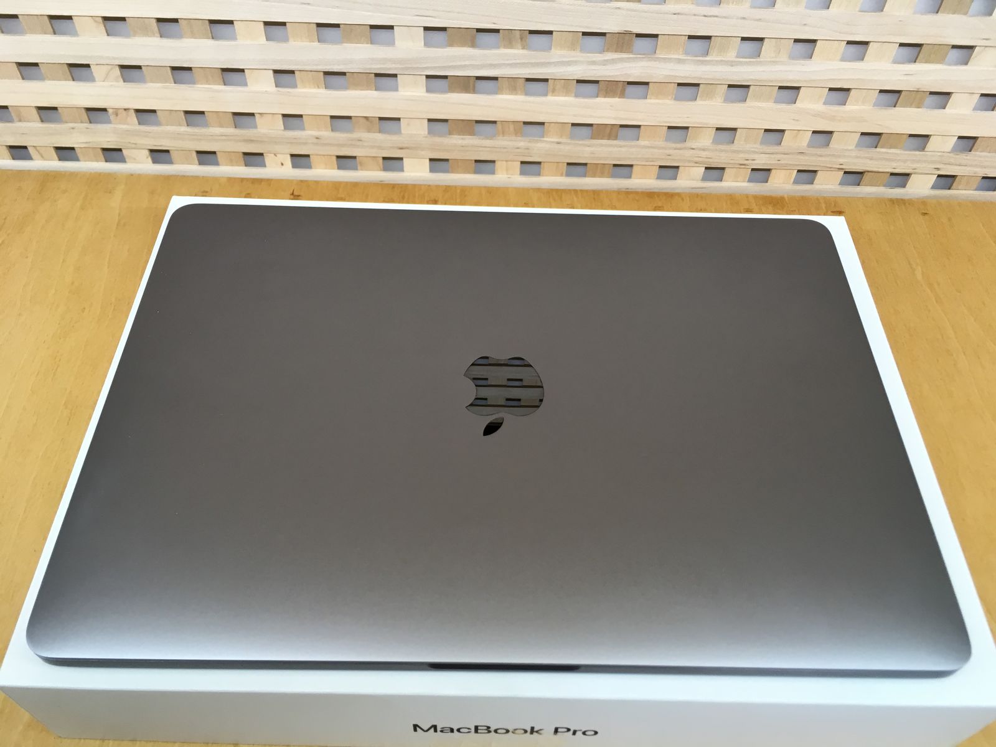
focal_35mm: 29
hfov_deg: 61.7
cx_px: 498
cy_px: 374
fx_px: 834
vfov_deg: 48.2
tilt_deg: -50.5
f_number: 2.2
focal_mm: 4.15
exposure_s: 1/30
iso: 32
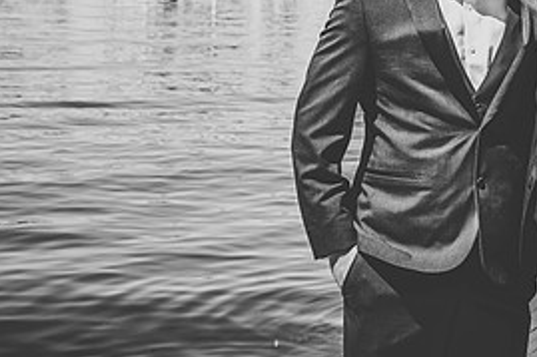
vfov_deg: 12.5
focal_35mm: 108
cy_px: -1
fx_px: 1610
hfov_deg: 18.8
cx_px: 429
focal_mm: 50
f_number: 6.3
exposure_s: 1/500
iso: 125
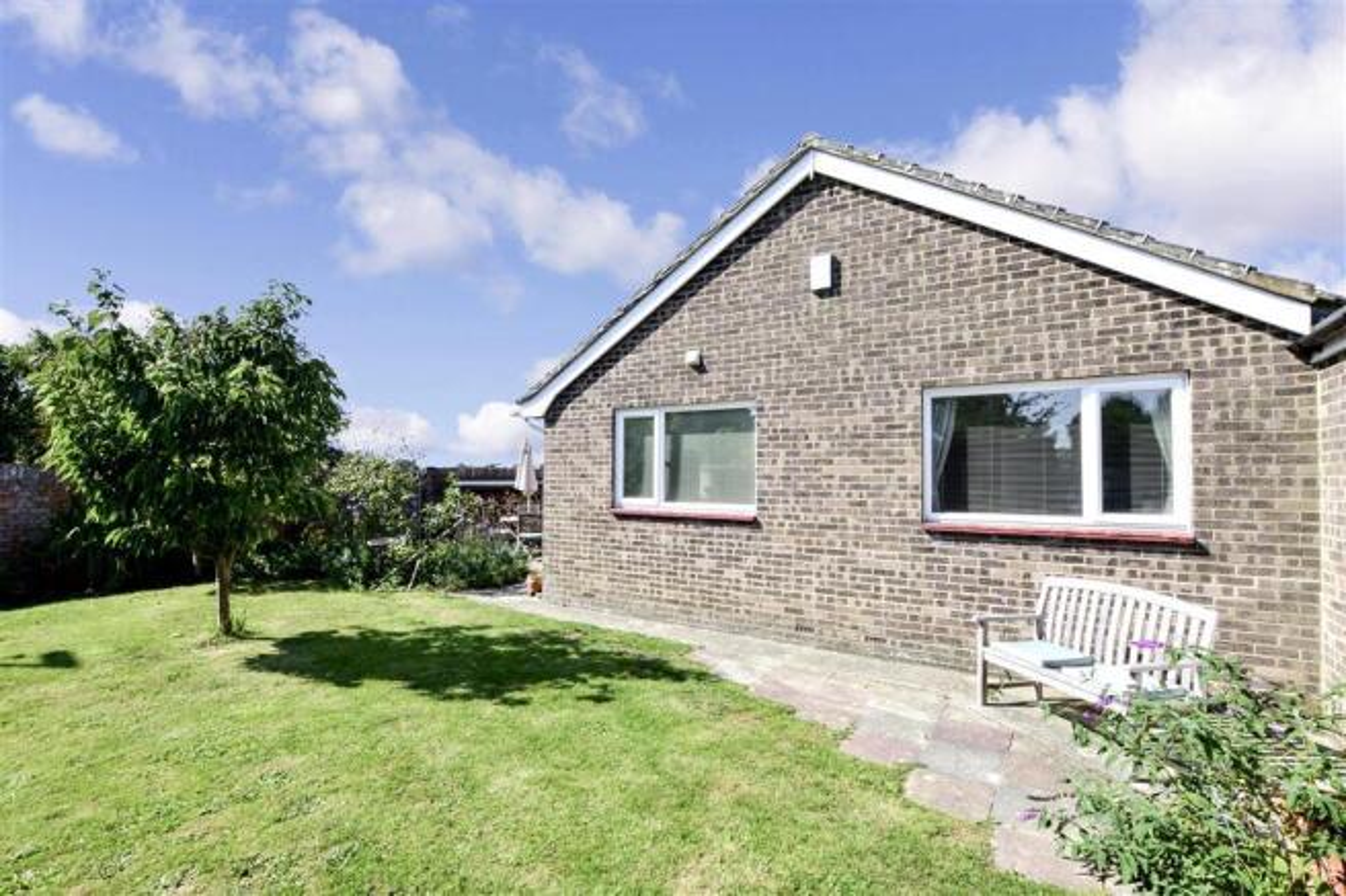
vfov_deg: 72.0
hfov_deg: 95.0
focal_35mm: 16
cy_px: 448
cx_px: 673
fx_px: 617
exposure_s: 1/80
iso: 400
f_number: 16
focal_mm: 11
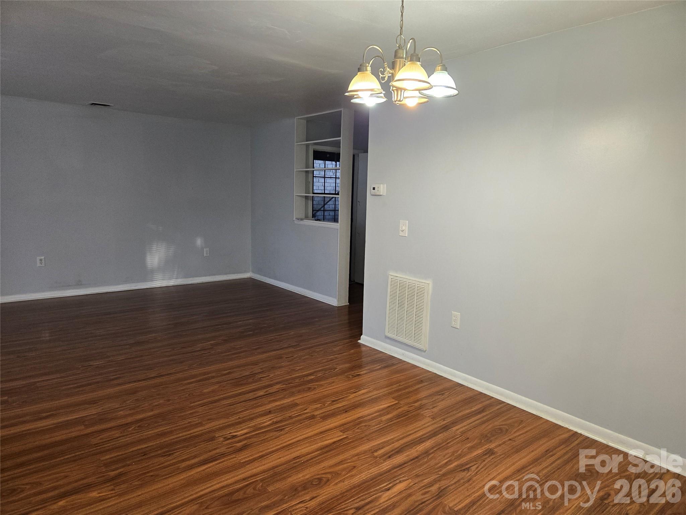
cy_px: 258
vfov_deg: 58.9
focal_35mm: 23
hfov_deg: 73.9
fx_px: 456
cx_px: 343
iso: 320
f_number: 1.8
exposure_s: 1/120
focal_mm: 5.4
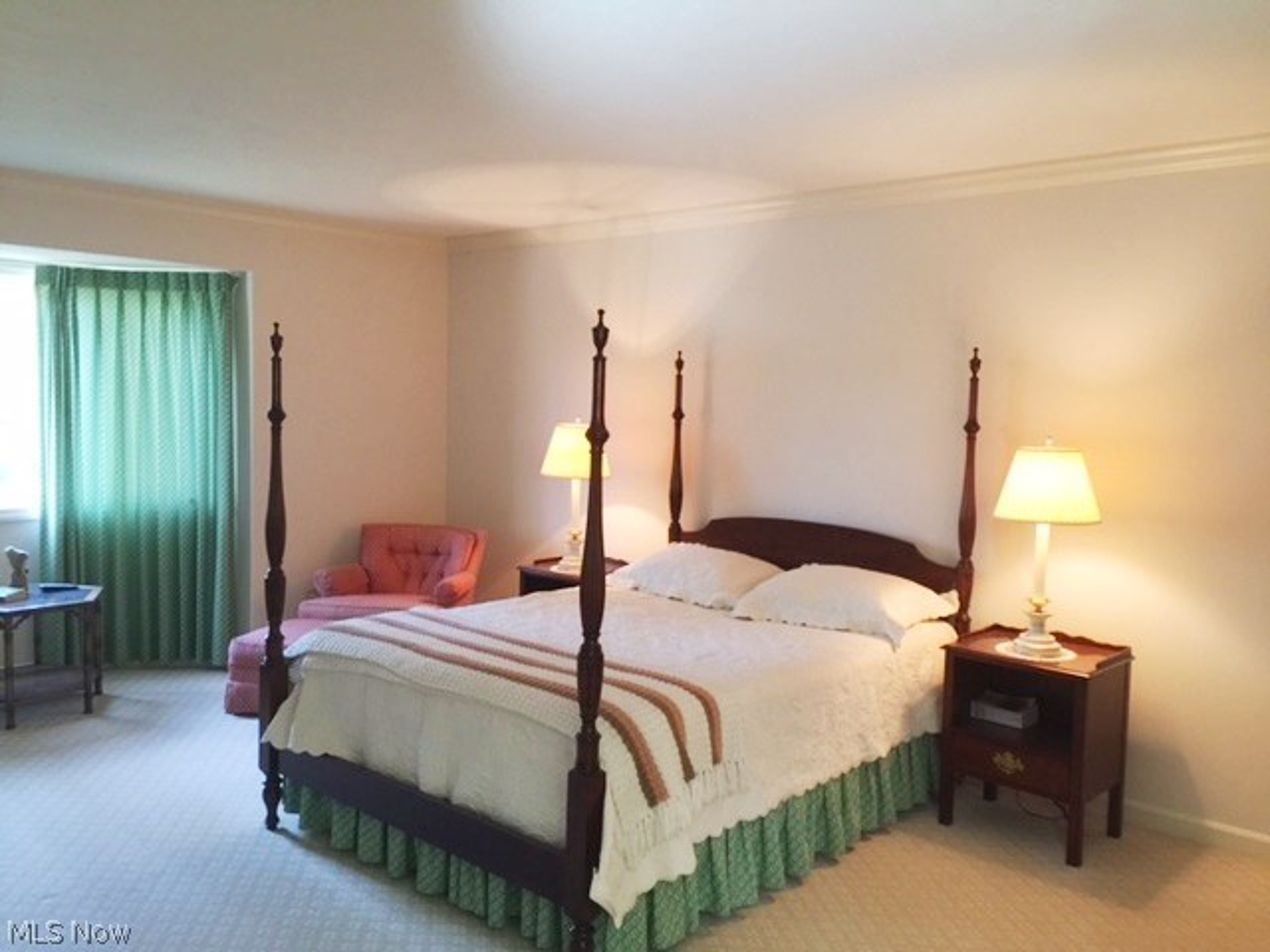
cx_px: 635
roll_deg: -2.6
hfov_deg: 61.7
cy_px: 476
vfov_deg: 48.2
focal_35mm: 29
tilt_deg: -3.2
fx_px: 1064
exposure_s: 1/15
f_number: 2.2
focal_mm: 4.15
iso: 80
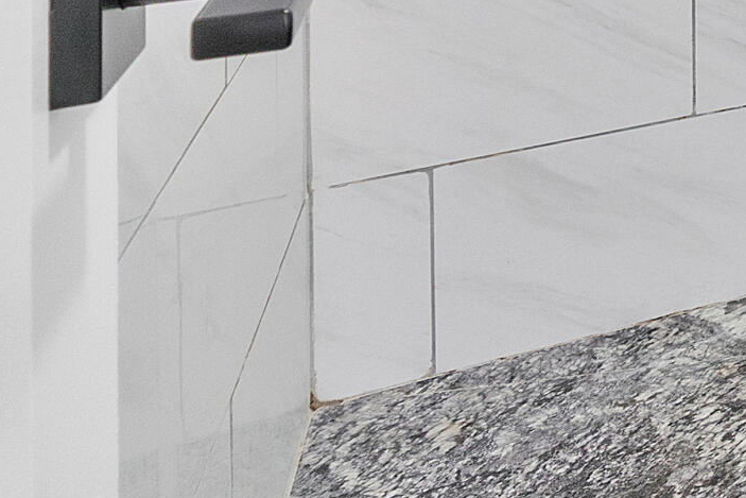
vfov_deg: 17.3
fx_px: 1326
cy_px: -397
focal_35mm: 64
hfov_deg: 18.4
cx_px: 1537
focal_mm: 10
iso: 800
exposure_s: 1/13
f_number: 7.1
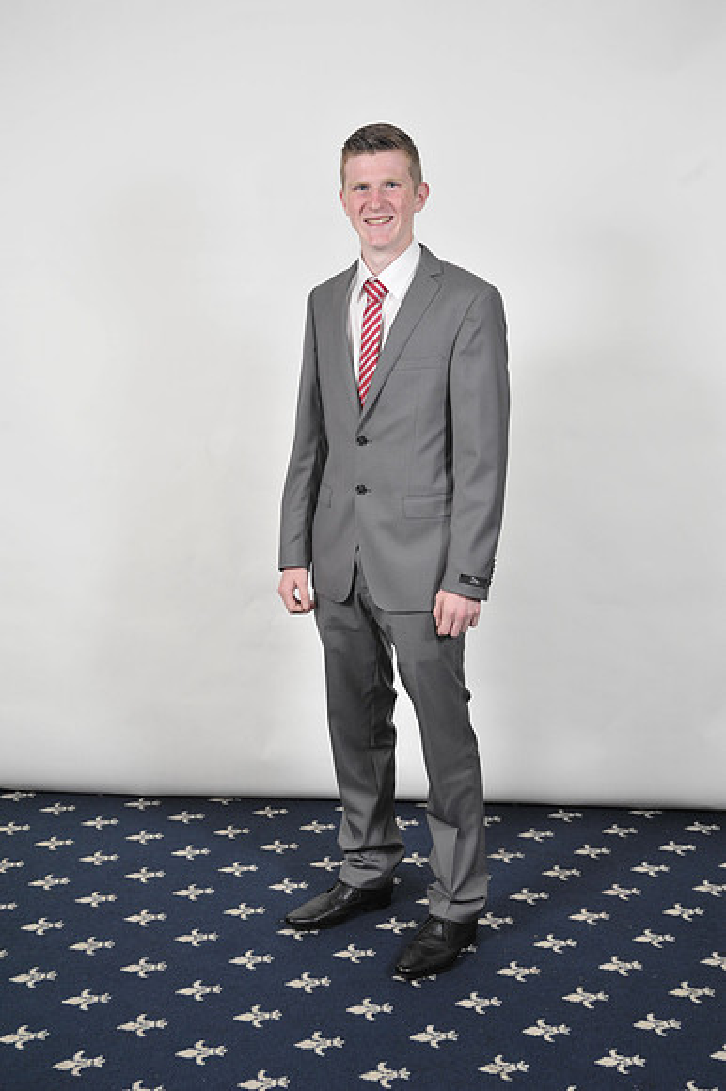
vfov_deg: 41.1
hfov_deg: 28.0
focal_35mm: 48
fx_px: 1454
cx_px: 363
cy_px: 546
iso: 1000
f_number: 7.1
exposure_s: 1/160
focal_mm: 48
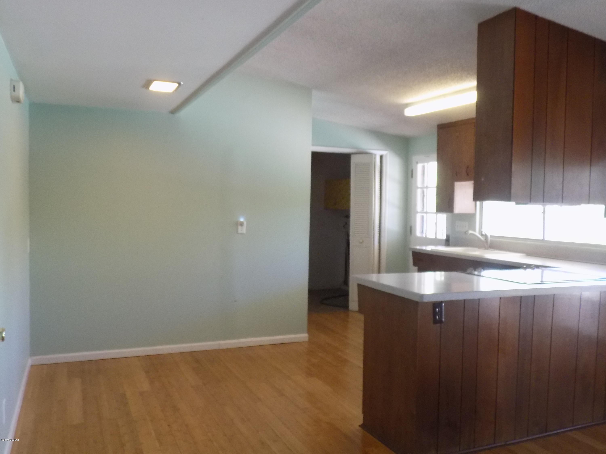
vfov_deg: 46.8
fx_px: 525
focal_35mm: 30
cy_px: 227
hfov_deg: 60.0
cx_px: 303
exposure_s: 1/30
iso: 360
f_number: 3.3
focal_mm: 5.3
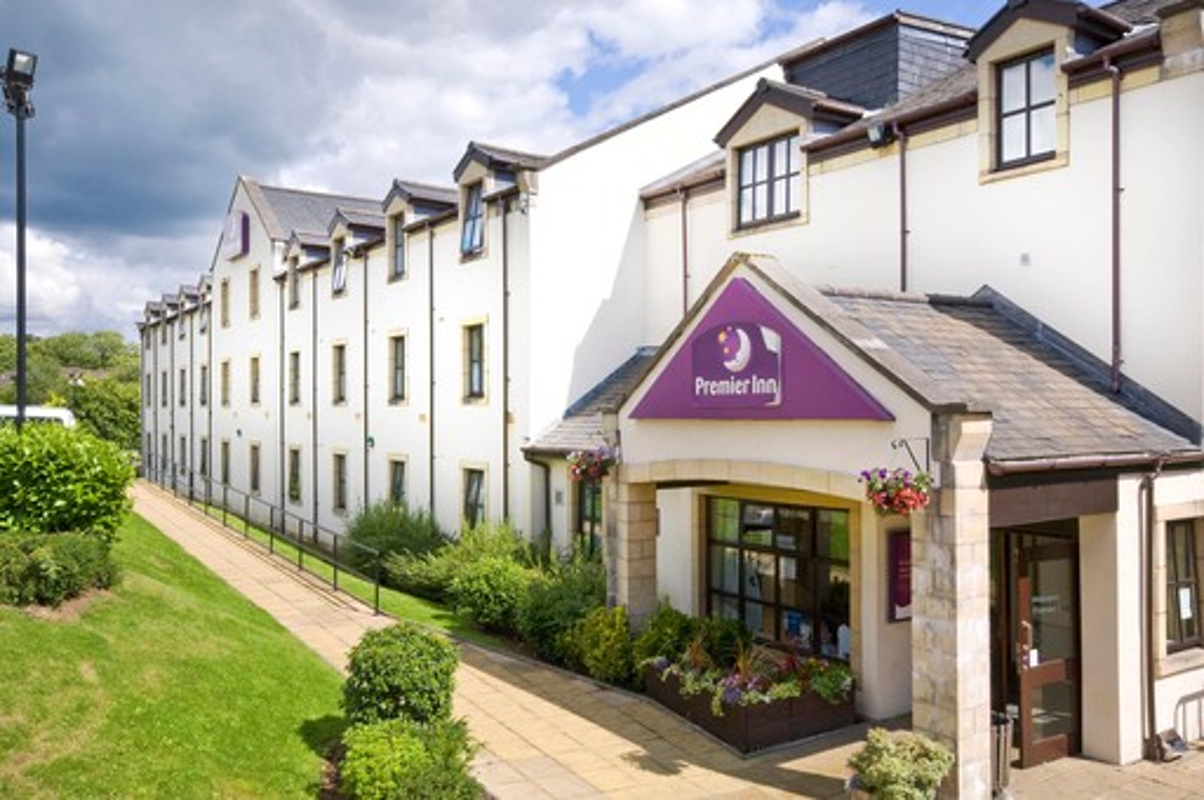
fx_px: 1002
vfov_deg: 43.5
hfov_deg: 62.0
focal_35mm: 30
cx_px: 602
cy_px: 400
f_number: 14
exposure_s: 1/125
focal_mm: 20
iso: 200
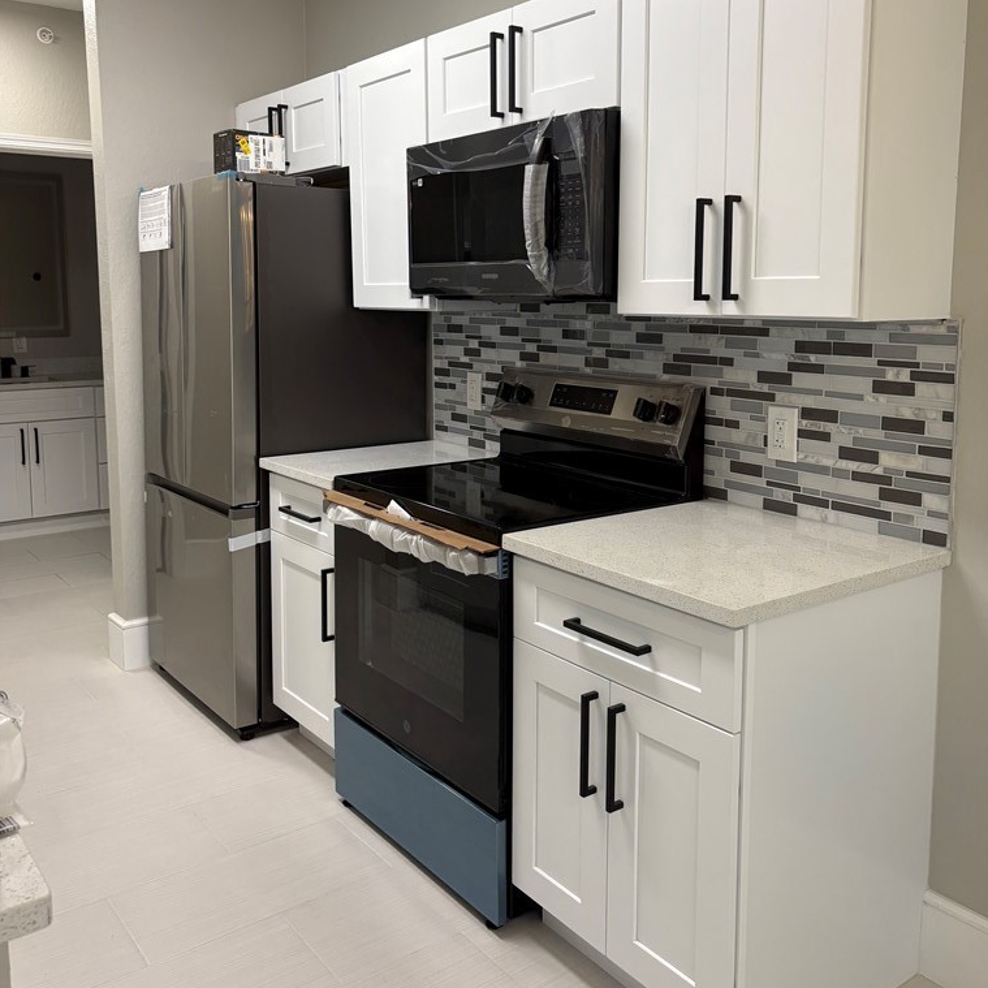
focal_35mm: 31
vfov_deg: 52.3
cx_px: 495
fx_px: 1001
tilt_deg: -5.4
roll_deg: -0.7
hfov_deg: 52.5
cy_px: 407
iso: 125
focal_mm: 5.96
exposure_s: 1/120
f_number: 1.6
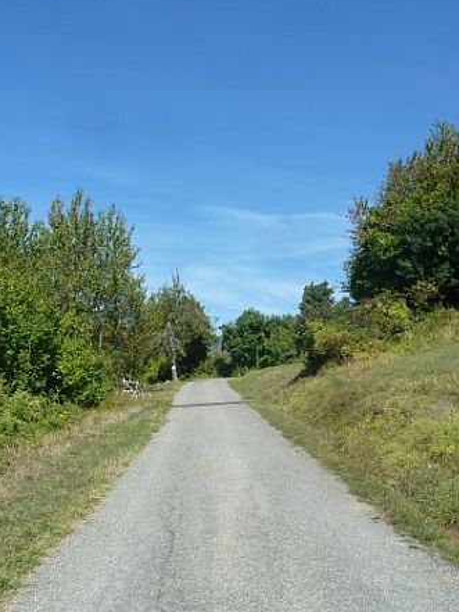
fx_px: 601
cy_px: 351
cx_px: 262
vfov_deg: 53.7
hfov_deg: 41.7
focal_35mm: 34
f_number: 4.5
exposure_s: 1/400
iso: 80
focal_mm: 4.1
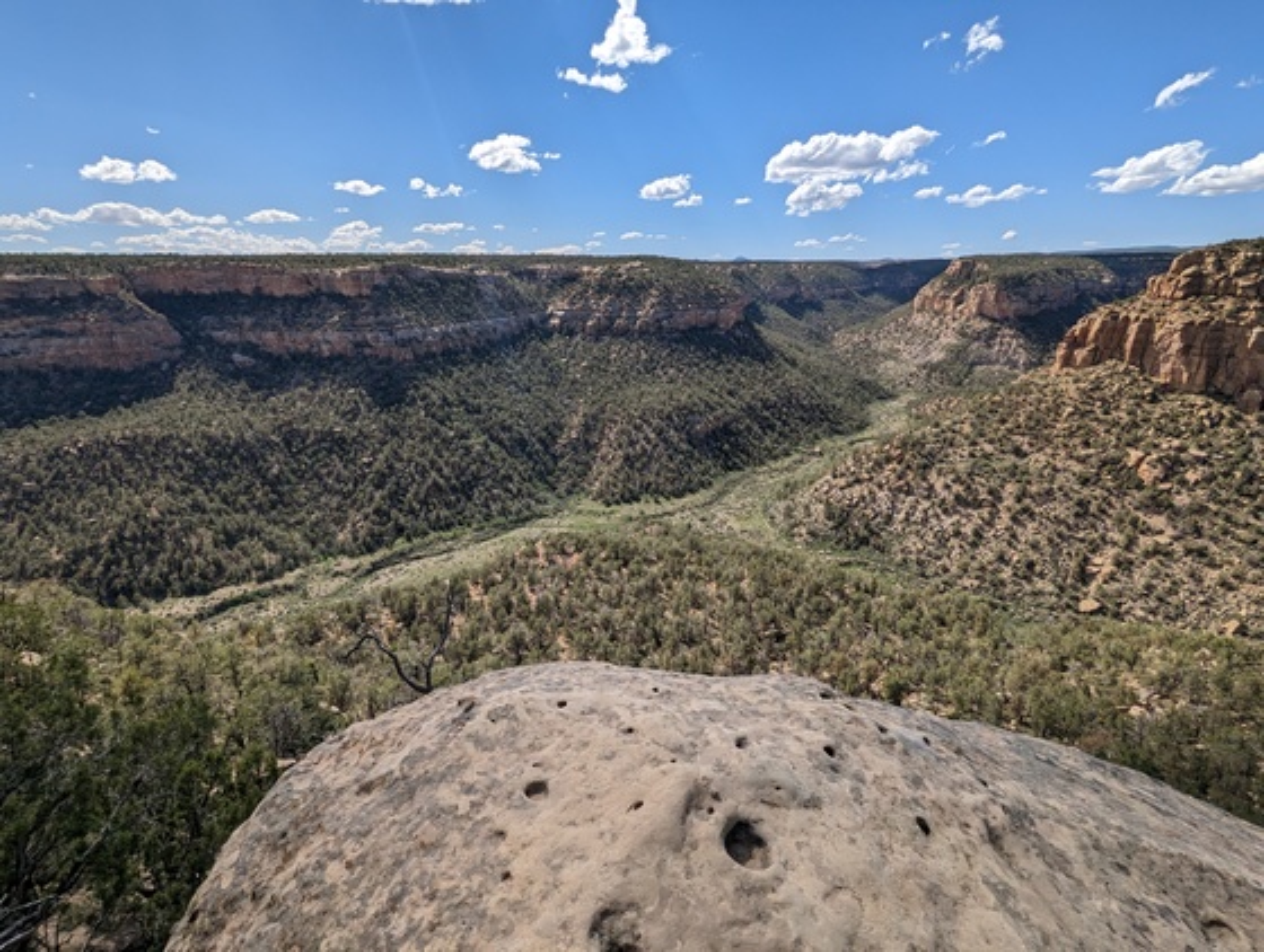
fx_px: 585
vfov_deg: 78.3
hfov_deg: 94.4
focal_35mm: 16
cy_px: 476
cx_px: 632
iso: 46
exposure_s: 1/2247
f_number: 2.2
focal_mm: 2.35
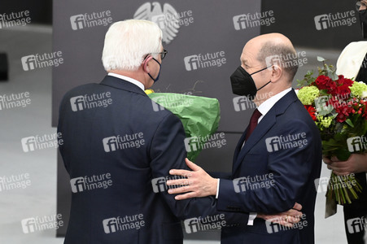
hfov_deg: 5.7
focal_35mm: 360
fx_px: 3667
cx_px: 184
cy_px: 122
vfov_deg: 3.8
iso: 8000
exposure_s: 1/400
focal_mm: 360
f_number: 5.6
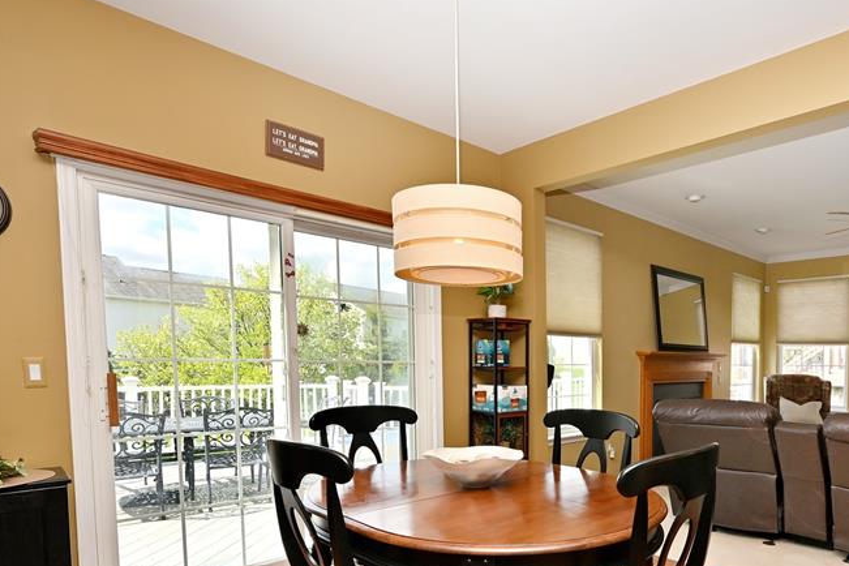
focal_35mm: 22
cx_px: 554
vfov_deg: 55.6
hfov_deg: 76.5
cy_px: 394
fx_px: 519
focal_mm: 14
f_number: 9
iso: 320
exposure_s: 1/160
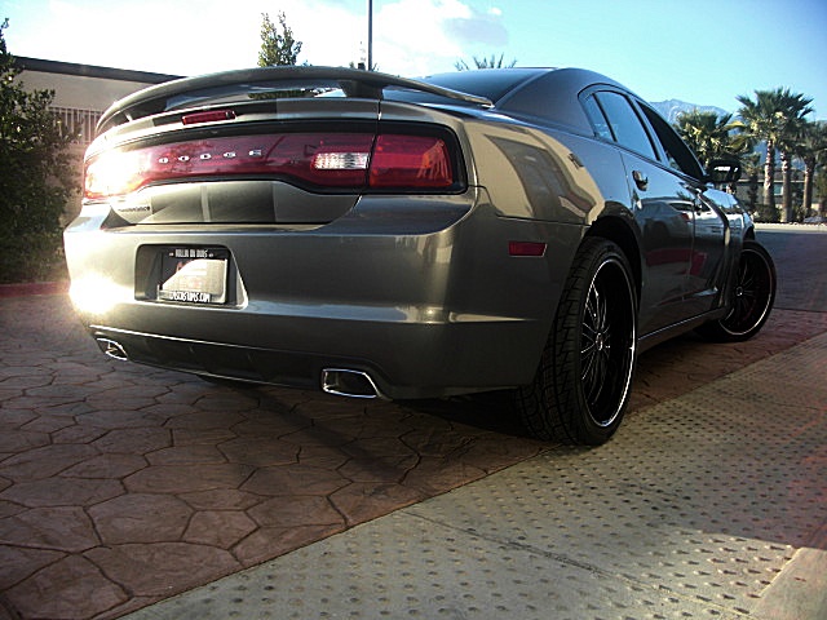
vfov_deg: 39.7
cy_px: 310
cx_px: 414
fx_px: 860
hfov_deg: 51.4
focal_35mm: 36
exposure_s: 1/200
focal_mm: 6.3
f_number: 2.8
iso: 50
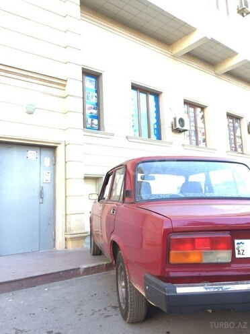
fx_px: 279
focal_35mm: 29
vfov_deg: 61.7
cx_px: 125
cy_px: 167
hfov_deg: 48.2
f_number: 2.2
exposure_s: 1/33
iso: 32
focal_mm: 4.15
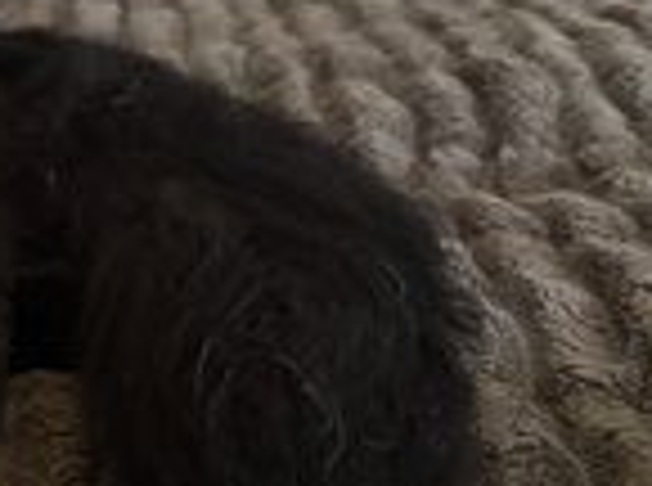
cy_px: 65
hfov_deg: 20.1
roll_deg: +2.7
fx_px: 1559
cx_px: -342
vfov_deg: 17.5
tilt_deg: -15.6
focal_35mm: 83
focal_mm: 6.76
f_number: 1.78
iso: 1000
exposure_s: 1/30
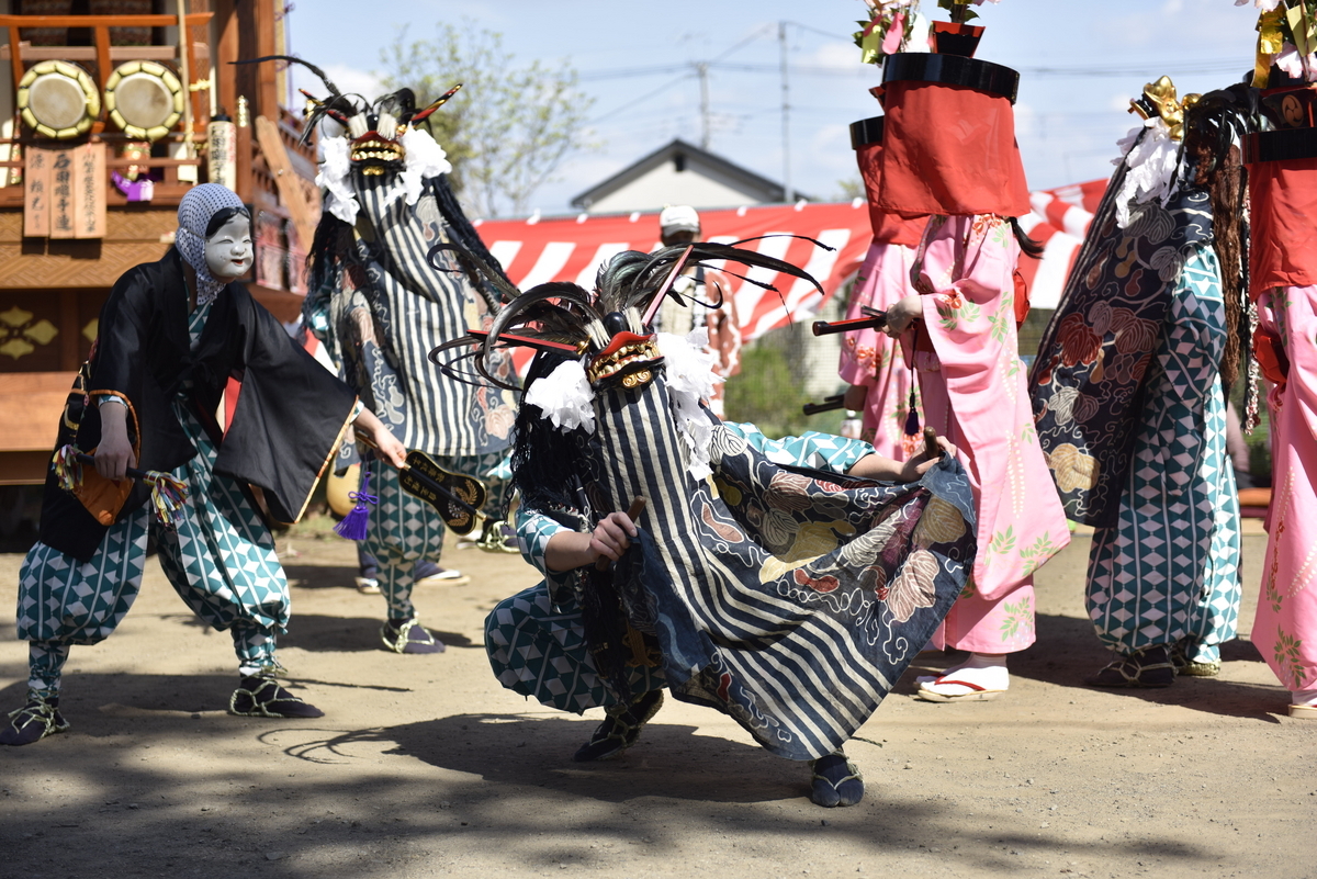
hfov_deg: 30.5
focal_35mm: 66
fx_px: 2415
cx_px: 658
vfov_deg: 20.6
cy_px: 440
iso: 100
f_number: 2.8
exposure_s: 1/1250
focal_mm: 66
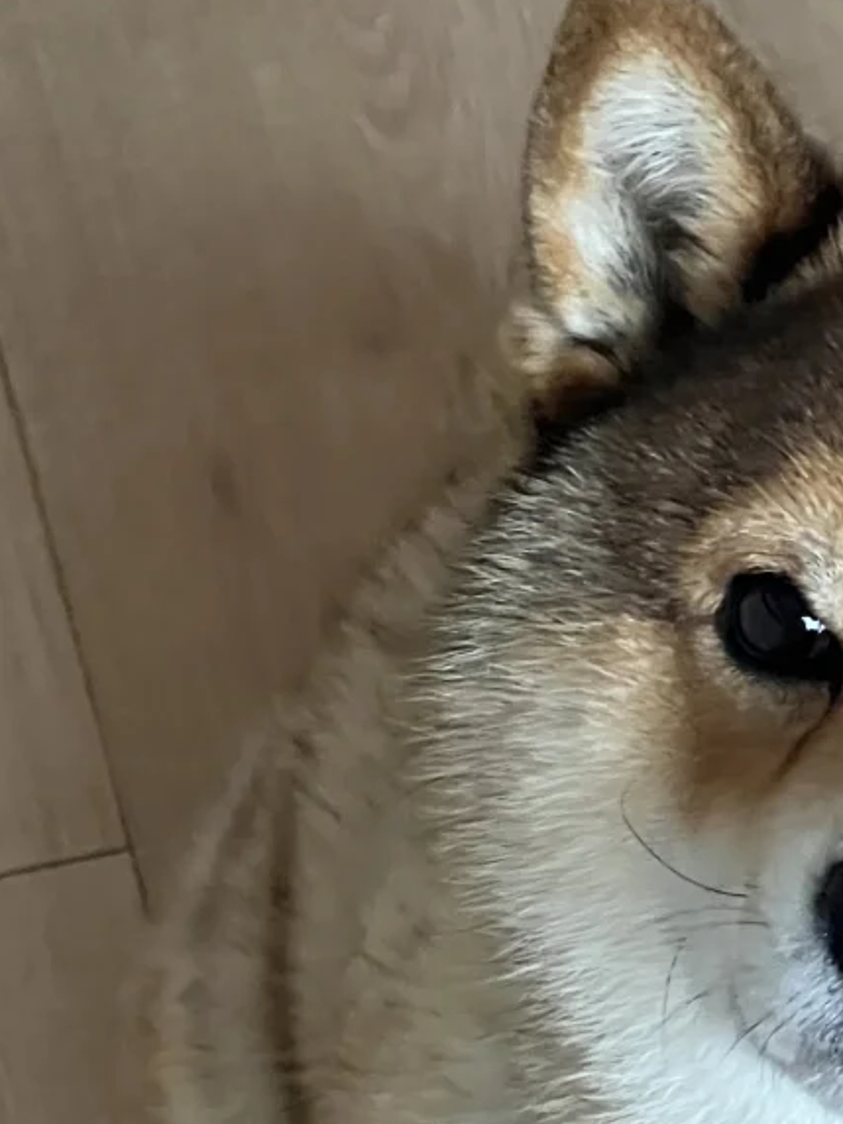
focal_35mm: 194
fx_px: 6299
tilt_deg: -52.7
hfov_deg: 7.6
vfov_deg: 10.1
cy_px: 1152
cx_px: 945
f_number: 2.8
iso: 1000
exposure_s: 1/35
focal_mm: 9
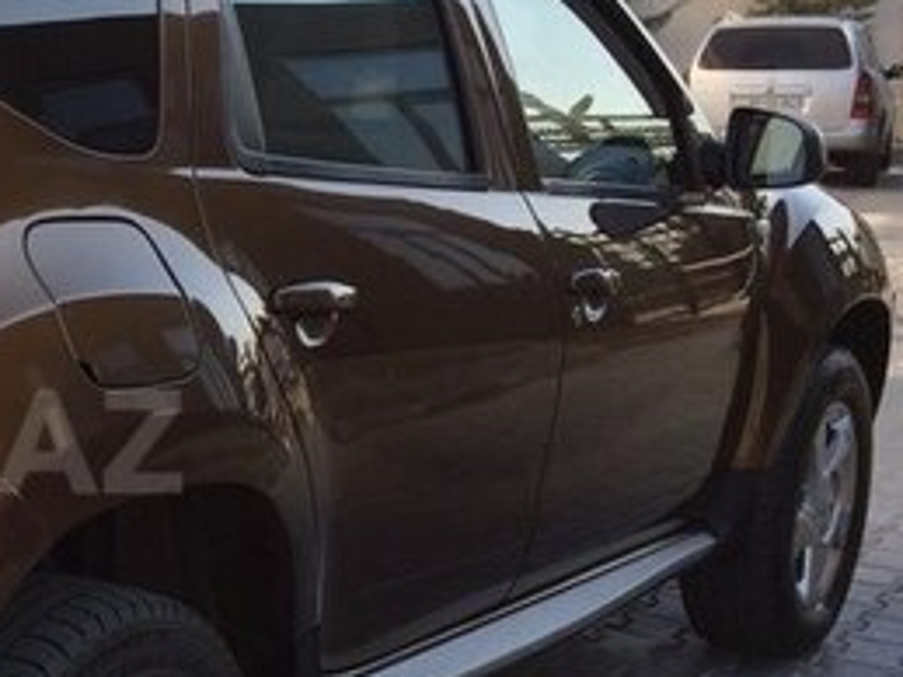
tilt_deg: -12.9
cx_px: -174
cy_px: 441
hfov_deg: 24.0
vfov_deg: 19.8
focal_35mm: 74
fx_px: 1929
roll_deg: +2.2
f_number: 2.2
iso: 32
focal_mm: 4.15
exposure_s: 1/672
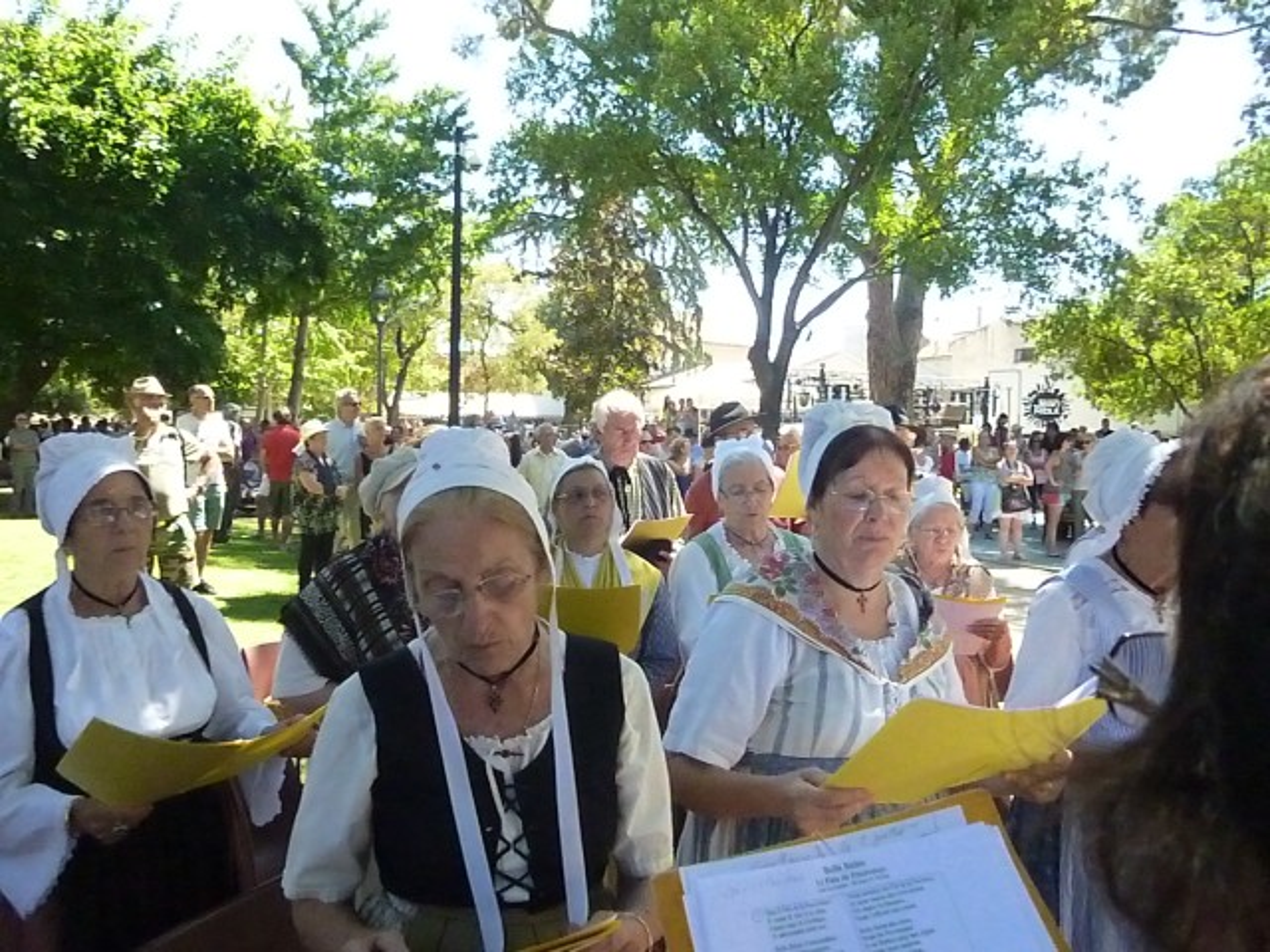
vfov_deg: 54.9
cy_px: 476
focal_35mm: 25
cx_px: 635
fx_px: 917
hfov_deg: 69.4
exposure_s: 1/250
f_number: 9
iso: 2500
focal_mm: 4.5
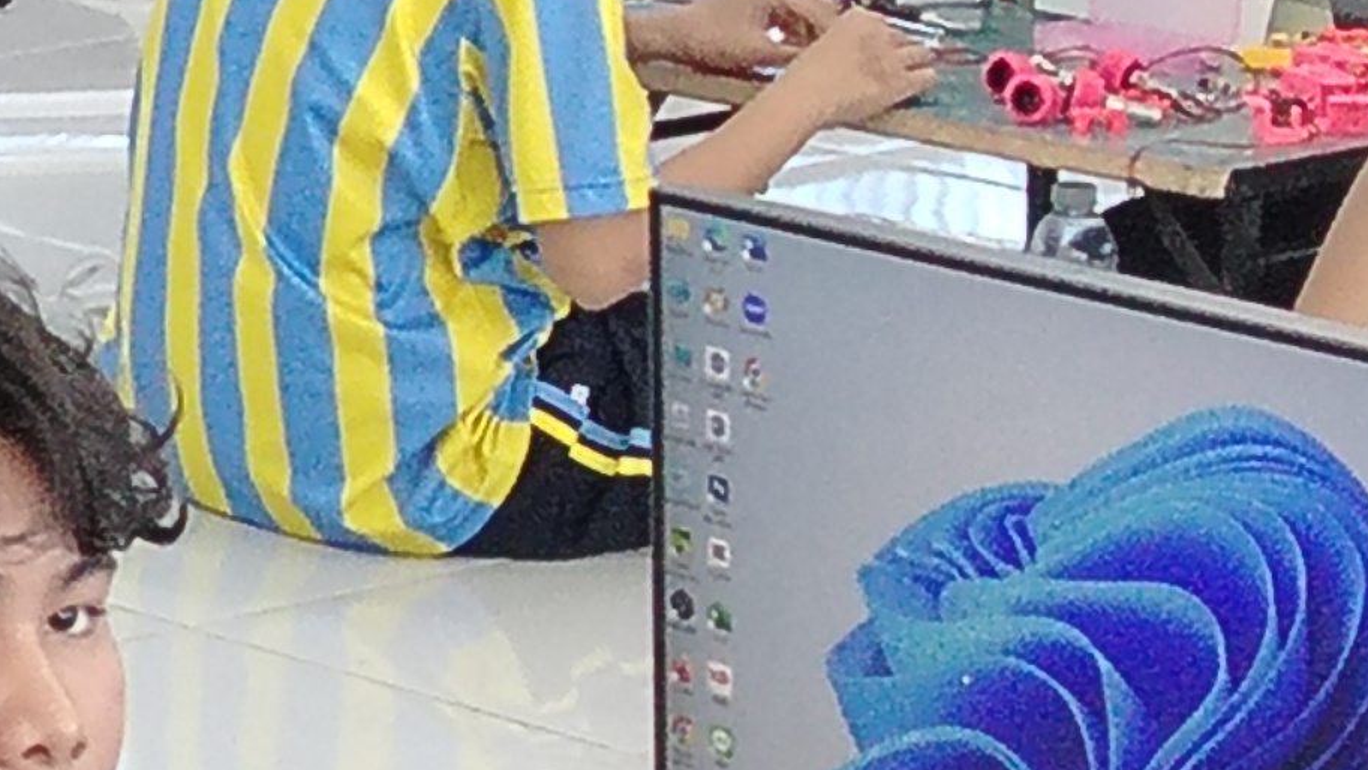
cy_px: -789
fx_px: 8308
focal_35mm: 229
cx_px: -1325
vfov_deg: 5.2
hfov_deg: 8.9
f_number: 1.75
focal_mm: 5.25
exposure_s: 1/33.3
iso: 1003
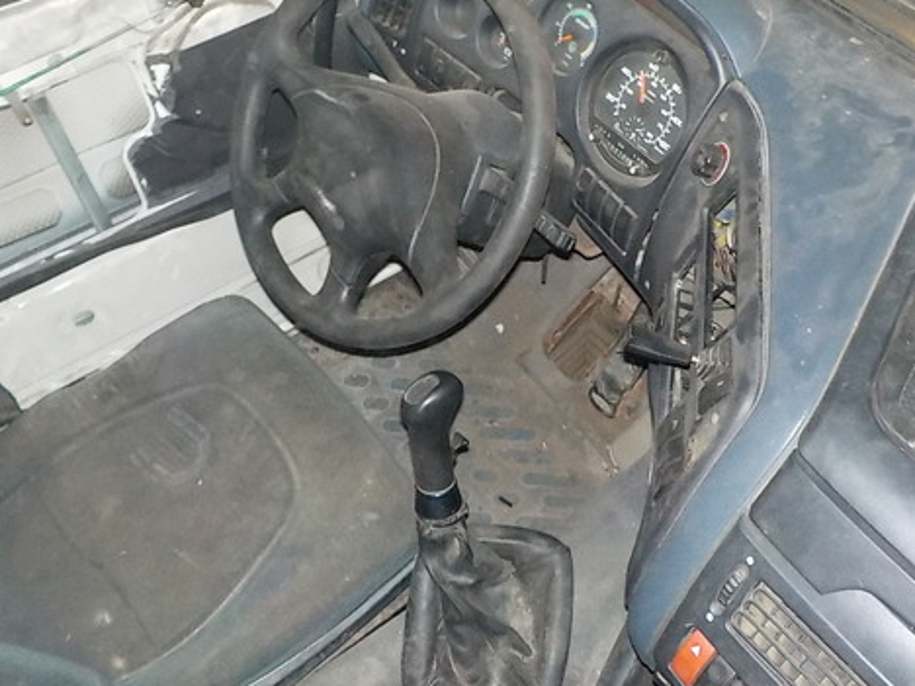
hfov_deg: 45.6
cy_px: 330
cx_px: 532
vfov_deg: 35.1
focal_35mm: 41
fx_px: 1084
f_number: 3.3
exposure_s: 1/4
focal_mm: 4.1
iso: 800
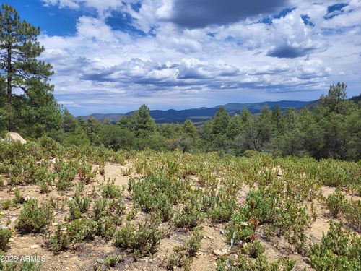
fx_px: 271
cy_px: 136
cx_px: 180
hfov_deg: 67.3
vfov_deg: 53.1
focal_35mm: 26
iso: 40
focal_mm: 5.4
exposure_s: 1/3882
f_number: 1.8
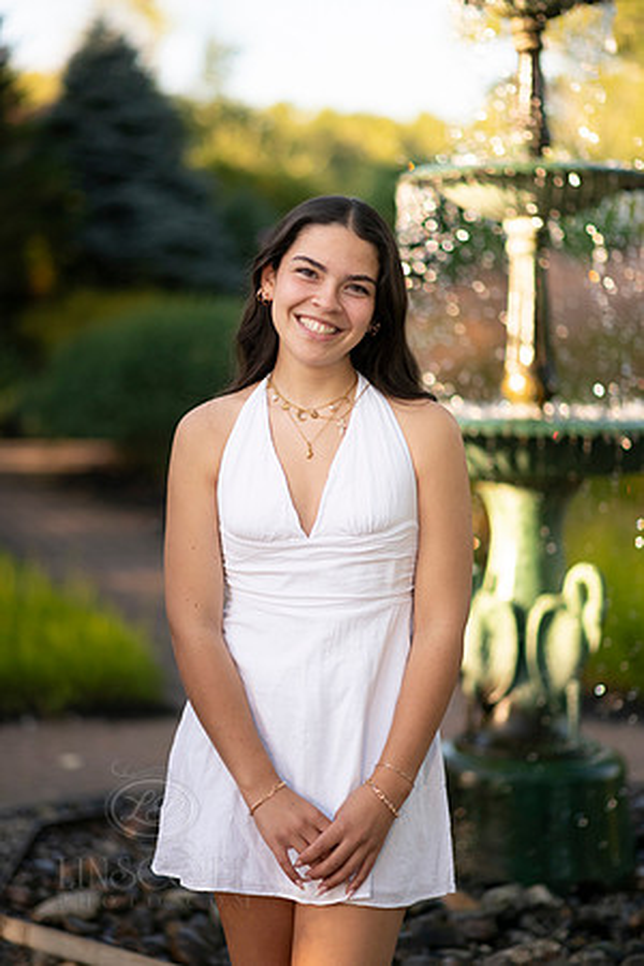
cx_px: 322
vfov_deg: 23.9
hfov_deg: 16.1
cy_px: 483
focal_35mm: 85
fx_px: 2281
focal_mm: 85
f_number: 1.8
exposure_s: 1/3200
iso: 500
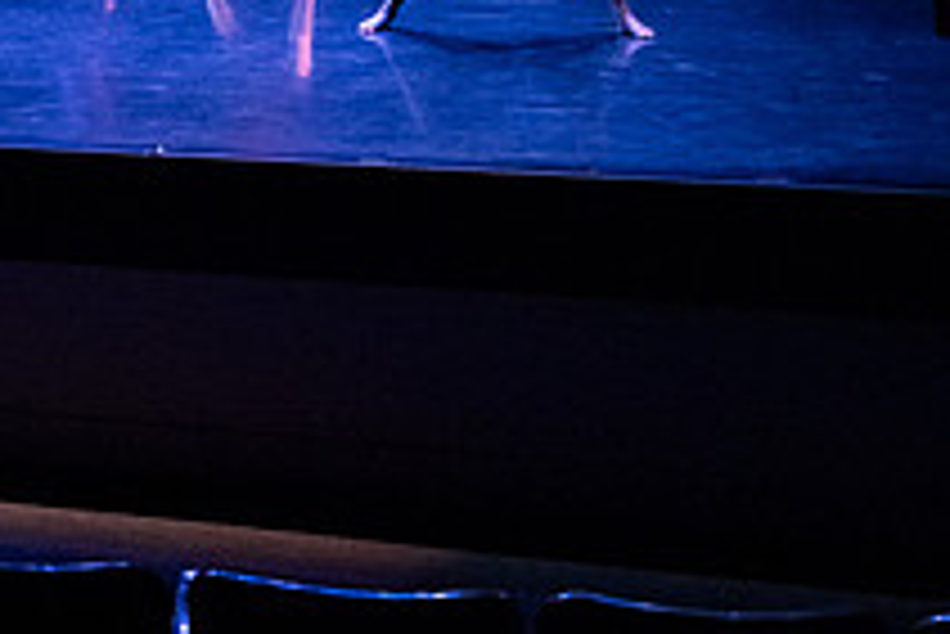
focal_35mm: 85
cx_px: -212
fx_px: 2245
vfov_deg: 15.3
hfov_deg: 22.0
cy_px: -205
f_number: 4
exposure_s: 1/320
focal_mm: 30
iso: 4000
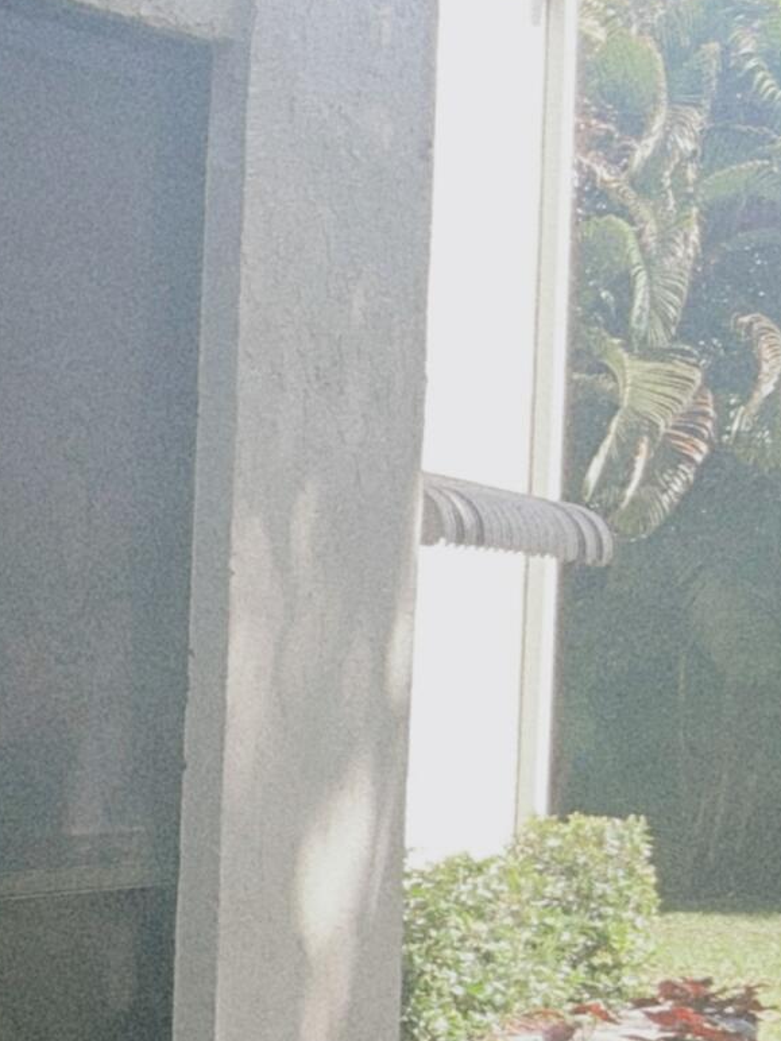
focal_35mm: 101
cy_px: 897
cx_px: -1211
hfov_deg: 11.5
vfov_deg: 19.2
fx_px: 3038
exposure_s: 1/258
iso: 32
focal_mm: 5.1
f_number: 1.6
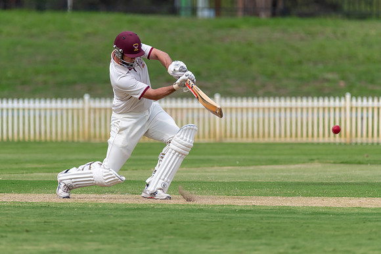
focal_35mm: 610
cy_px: 101
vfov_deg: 2.3
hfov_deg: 3.4
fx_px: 6459
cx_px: 149
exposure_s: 1/2000
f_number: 6.3
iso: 500
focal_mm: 500
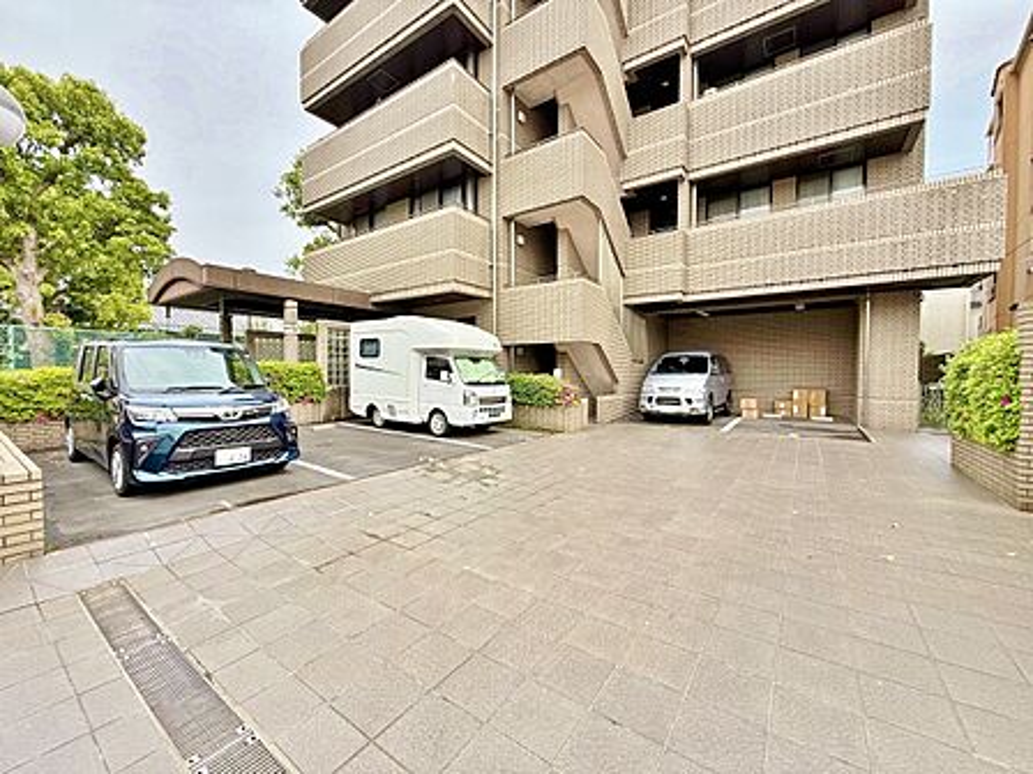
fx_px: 418
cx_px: 516
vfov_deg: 85.7
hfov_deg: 102.1
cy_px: 387
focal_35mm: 14
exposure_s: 1/482
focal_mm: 2.22
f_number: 2.2
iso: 50
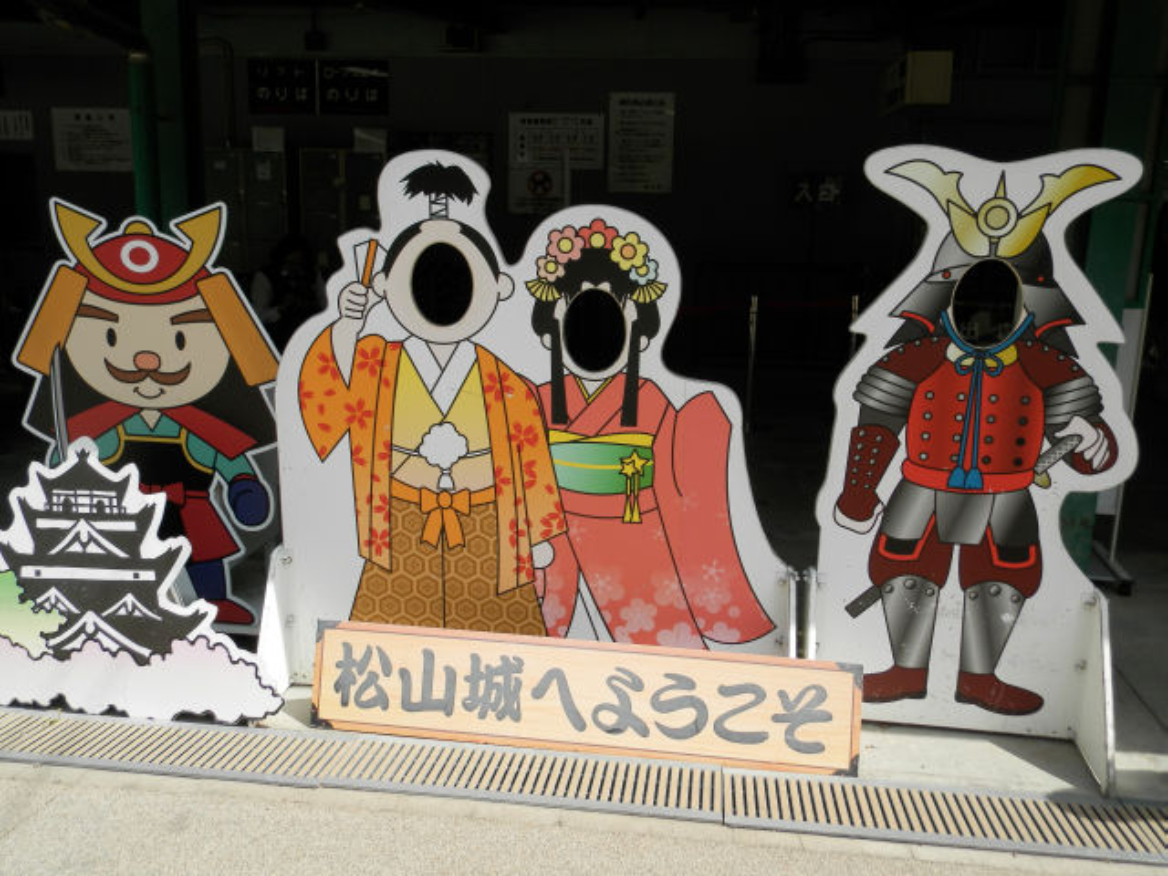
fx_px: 1046
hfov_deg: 58.4
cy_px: 438
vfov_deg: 45.4
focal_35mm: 31
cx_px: 584
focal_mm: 5.5
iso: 80
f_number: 3.2
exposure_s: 1/640
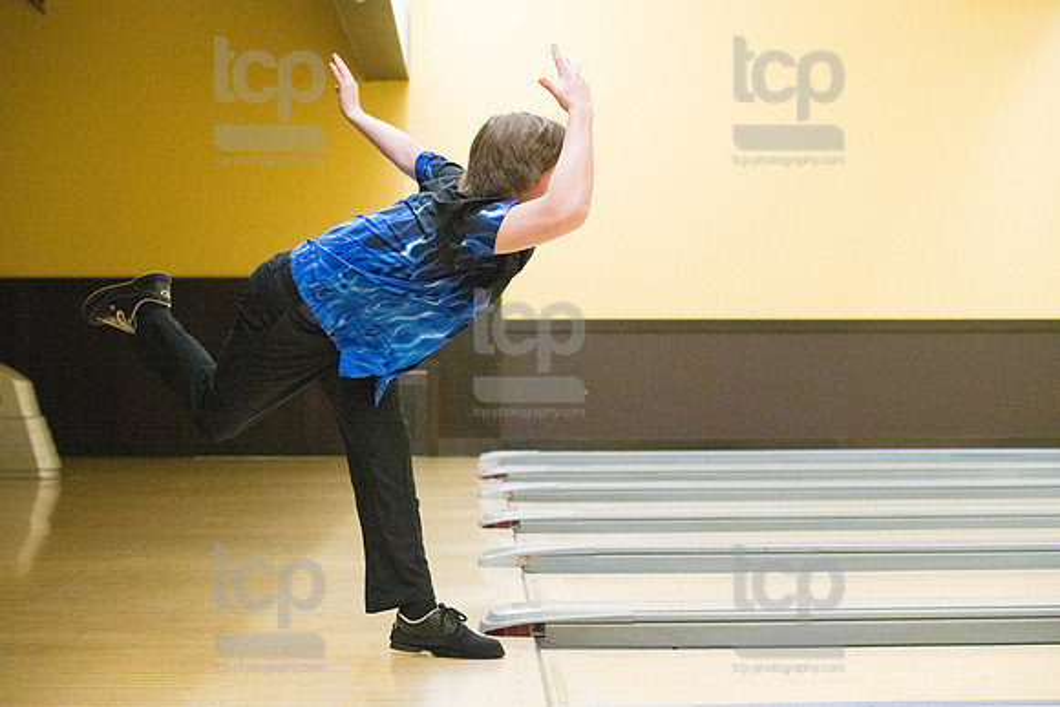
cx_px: 530
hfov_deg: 27.0
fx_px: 2209
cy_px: 354
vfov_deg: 18.2
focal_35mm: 75
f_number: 4.5
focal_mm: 75
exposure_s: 1/1000
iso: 10000
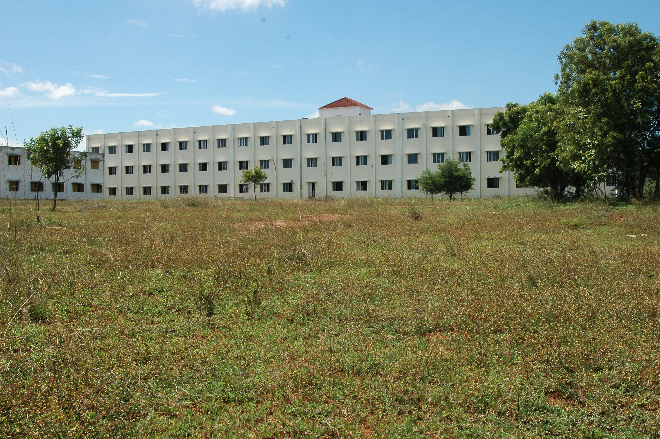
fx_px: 769
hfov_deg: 46.4
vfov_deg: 31.8
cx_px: 330
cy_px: 220
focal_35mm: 42
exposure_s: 1/320
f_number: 10
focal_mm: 28
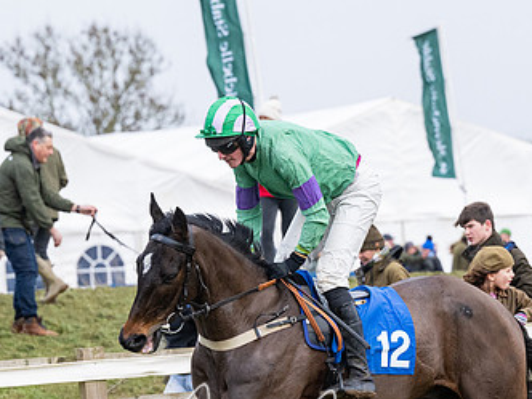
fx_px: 5855
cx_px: 323
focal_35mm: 381
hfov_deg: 5.2
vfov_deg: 3.9
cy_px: 296
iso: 800
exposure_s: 1/1600
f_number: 4
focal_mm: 130
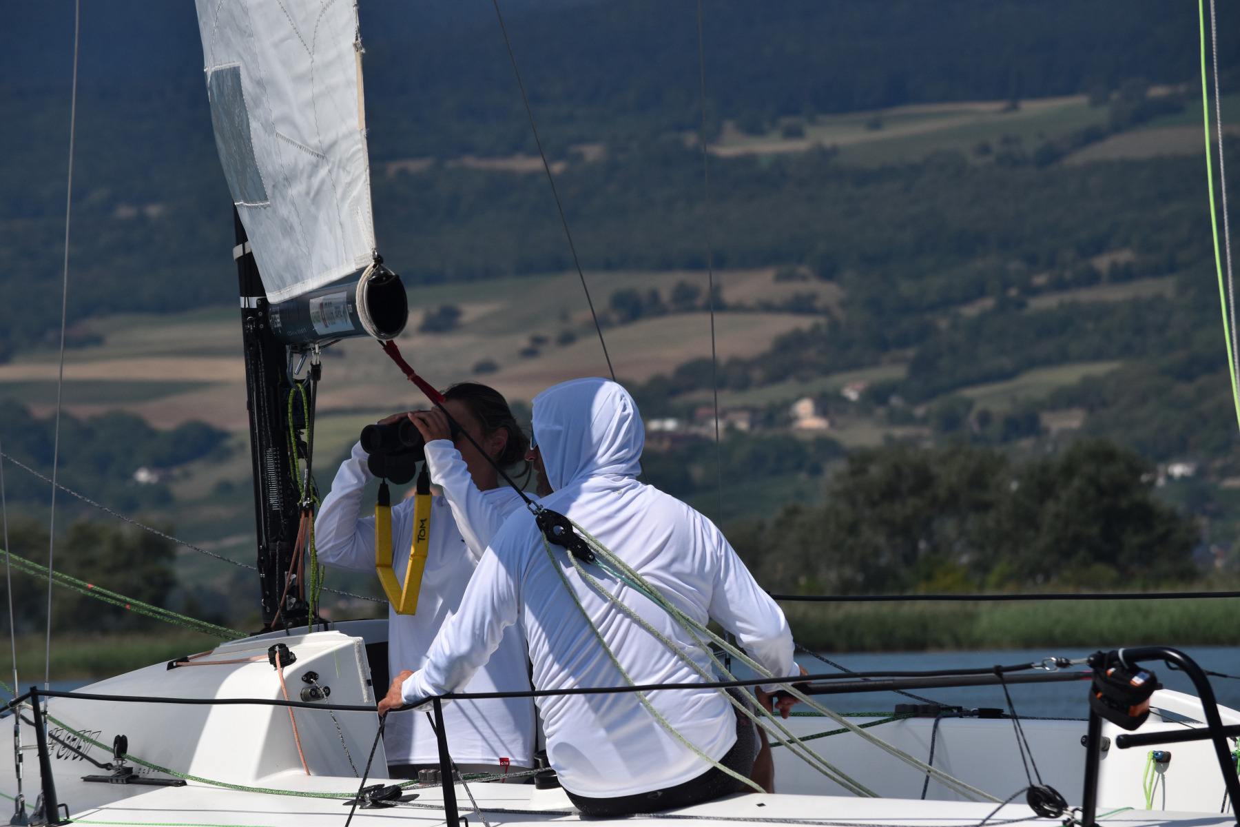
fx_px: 7233
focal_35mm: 210
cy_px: 414
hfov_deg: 9.8
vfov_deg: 6.5
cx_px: 620
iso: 320
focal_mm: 140
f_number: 8
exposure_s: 1/2000
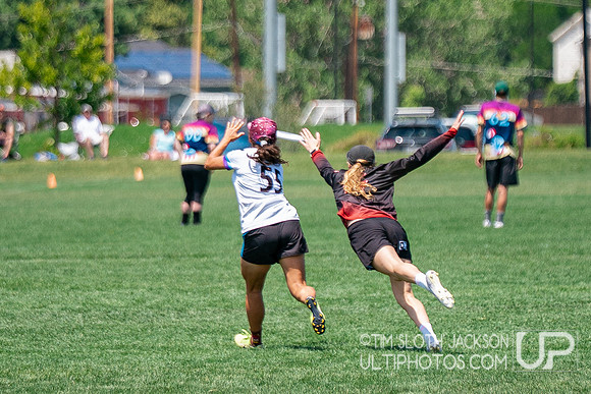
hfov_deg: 3.2
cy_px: 201
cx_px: 301
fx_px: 10503
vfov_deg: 2.2
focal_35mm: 640
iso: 250
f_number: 2.8
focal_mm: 200
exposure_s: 1/3200
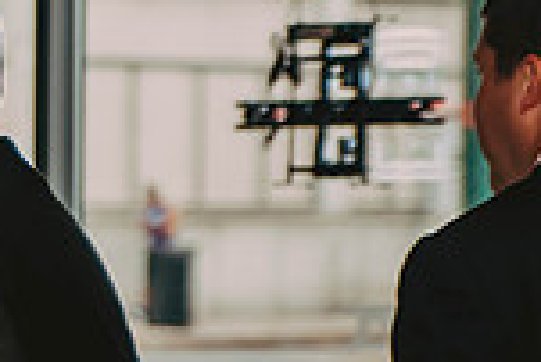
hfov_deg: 7.0
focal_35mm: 288
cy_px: 321
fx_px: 4332
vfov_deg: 4.8
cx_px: -333
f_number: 3.2
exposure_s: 1/160
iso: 1250
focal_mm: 75
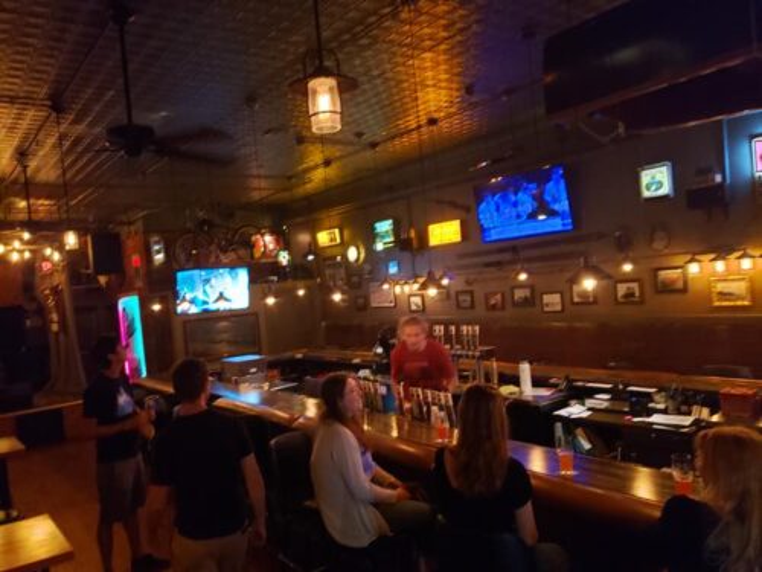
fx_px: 572
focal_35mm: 26
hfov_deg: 67.3
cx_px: 381
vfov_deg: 53.1
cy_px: 286
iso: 640
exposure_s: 1/30
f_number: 1.5
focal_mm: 4.3
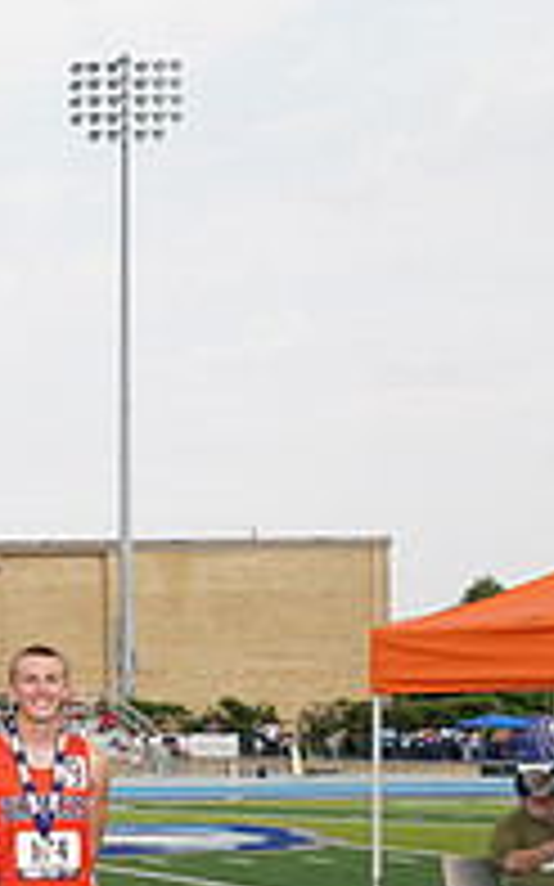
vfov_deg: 25.1
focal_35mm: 81
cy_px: 713
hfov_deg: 12.9
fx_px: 1958
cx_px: -721
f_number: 8
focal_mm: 27
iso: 100
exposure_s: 1/160
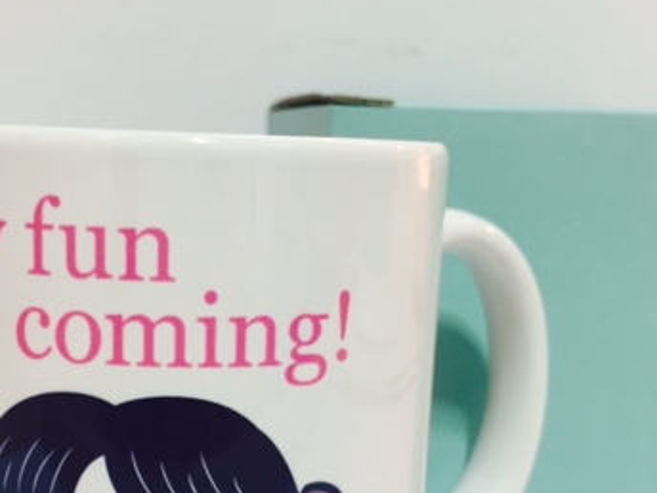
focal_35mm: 54
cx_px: 260
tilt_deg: -8.2
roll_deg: -1.6
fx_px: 1025
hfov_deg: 35.4
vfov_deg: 26.7
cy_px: 359
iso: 80
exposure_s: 1/33
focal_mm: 4.15
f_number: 2.2
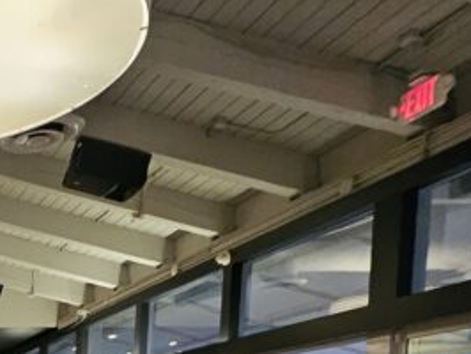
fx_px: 681
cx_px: -228
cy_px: 508
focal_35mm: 50
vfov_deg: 24.0
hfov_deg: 27.2
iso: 500
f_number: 2.2
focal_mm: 1.74
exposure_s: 1/30
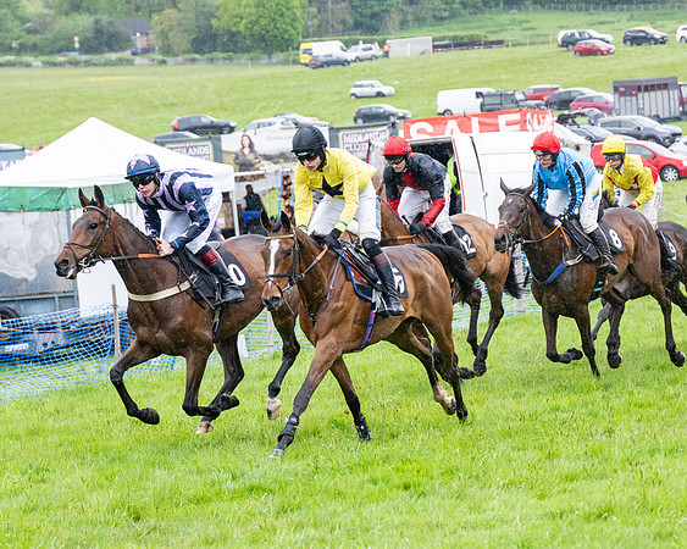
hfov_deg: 11.6
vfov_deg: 9.3
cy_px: 273
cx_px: 374
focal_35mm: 166
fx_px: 3380
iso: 1000
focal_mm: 98
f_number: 4
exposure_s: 1/1000
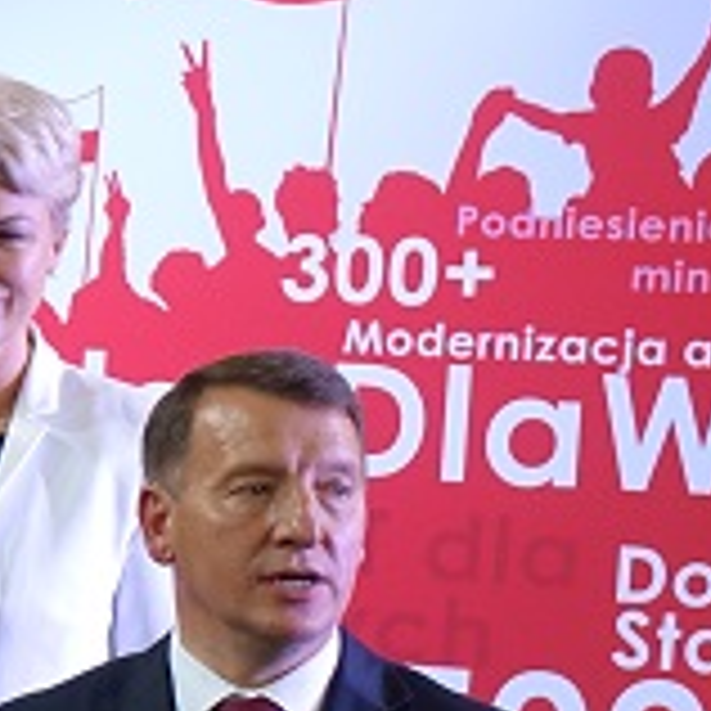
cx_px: -886
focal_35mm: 164
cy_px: 673
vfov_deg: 10.6
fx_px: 3811
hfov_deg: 9.6
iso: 400
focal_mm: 13.94
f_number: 2.8
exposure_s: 1/40
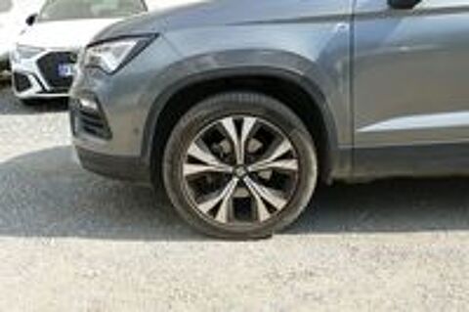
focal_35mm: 39
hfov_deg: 49.6
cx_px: 234
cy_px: 156
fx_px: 508
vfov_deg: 34.1
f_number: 3.1
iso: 125
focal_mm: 14.24
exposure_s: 1/800
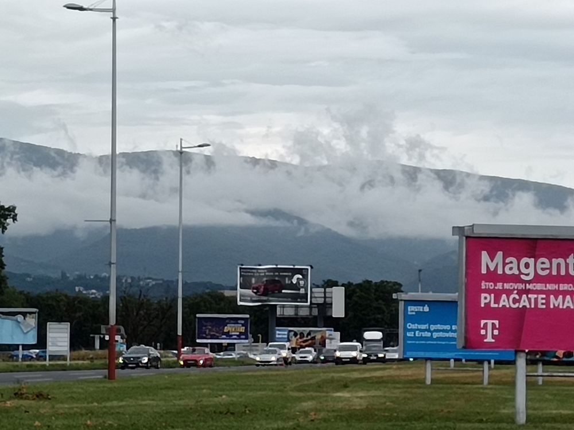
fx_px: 3184
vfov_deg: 7.7
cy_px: 215
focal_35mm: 192
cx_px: 287
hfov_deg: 10.3
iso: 100
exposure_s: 1/688
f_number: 1.9
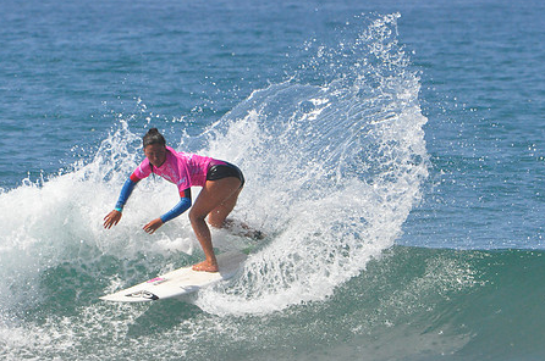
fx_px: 16220
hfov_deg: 1.9
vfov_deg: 1.3
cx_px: 231
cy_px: 208
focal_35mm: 1073
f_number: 14
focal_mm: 550
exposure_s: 1/1000
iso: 1250
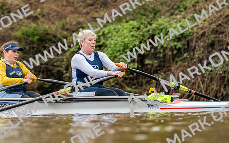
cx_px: 85
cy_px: 71
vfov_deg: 2.7
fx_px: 2984
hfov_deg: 4.4
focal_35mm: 478
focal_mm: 371
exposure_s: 1/2000
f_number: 6.3
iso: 2500
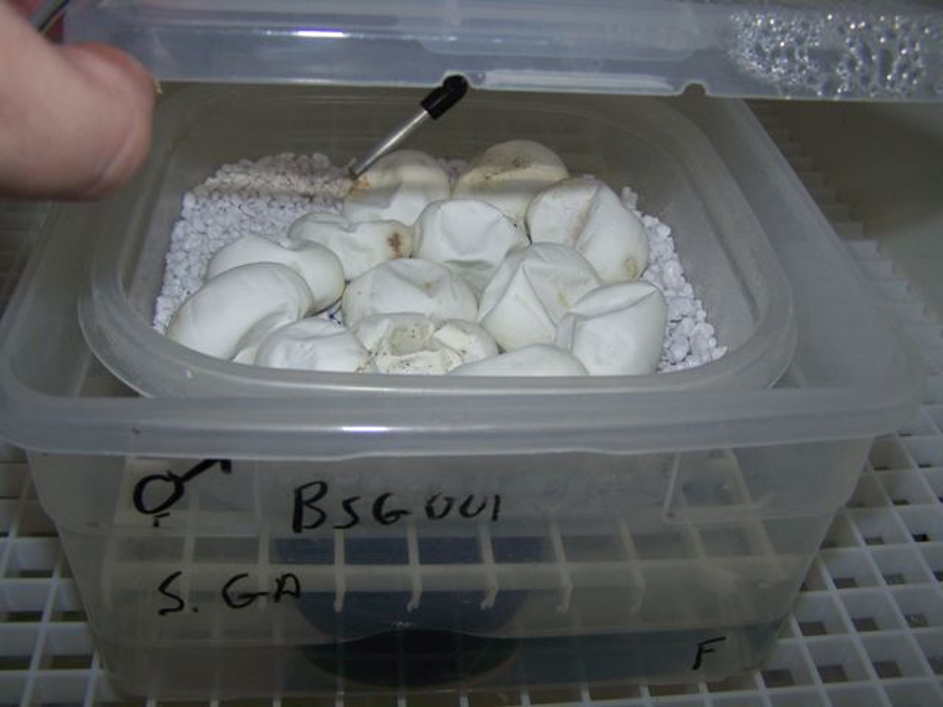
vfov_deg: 37.7
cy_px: 354
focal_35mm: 38
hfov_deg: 49.0
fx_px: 1035
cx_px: 472
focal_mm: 6.3
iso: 80
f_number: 2.8
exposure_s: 1/60
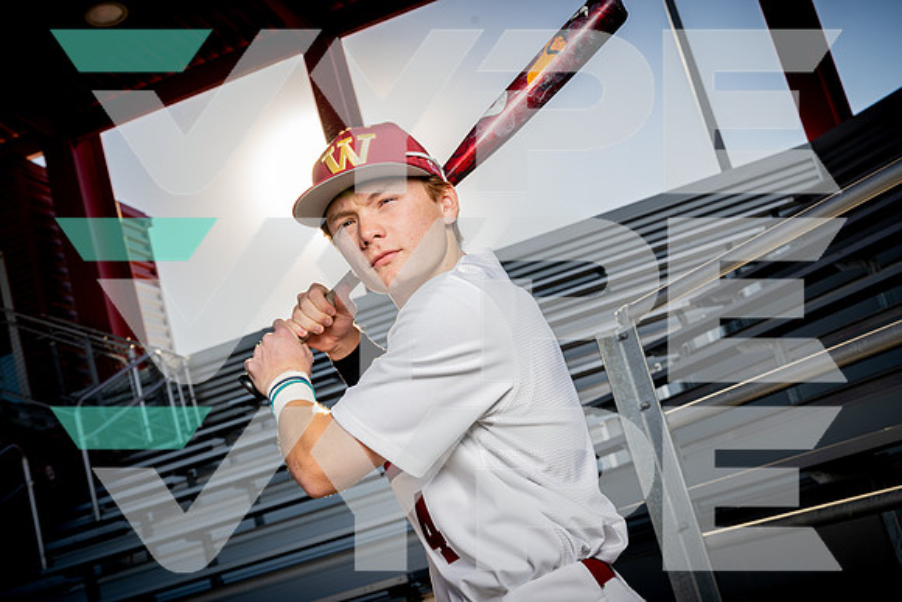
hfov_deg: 41.1
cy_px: 301
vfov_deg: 28.1
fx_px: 1203
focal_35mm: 48
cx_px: 451
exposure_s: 1/250
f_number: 9
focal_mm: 48
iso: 125
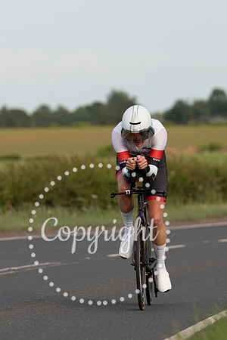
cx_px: 136
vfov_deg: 5.2
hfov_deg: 3.5
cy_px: 176
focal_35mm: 394
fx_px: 3727
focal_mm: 185
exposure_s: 1/1000
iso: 200
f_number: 4
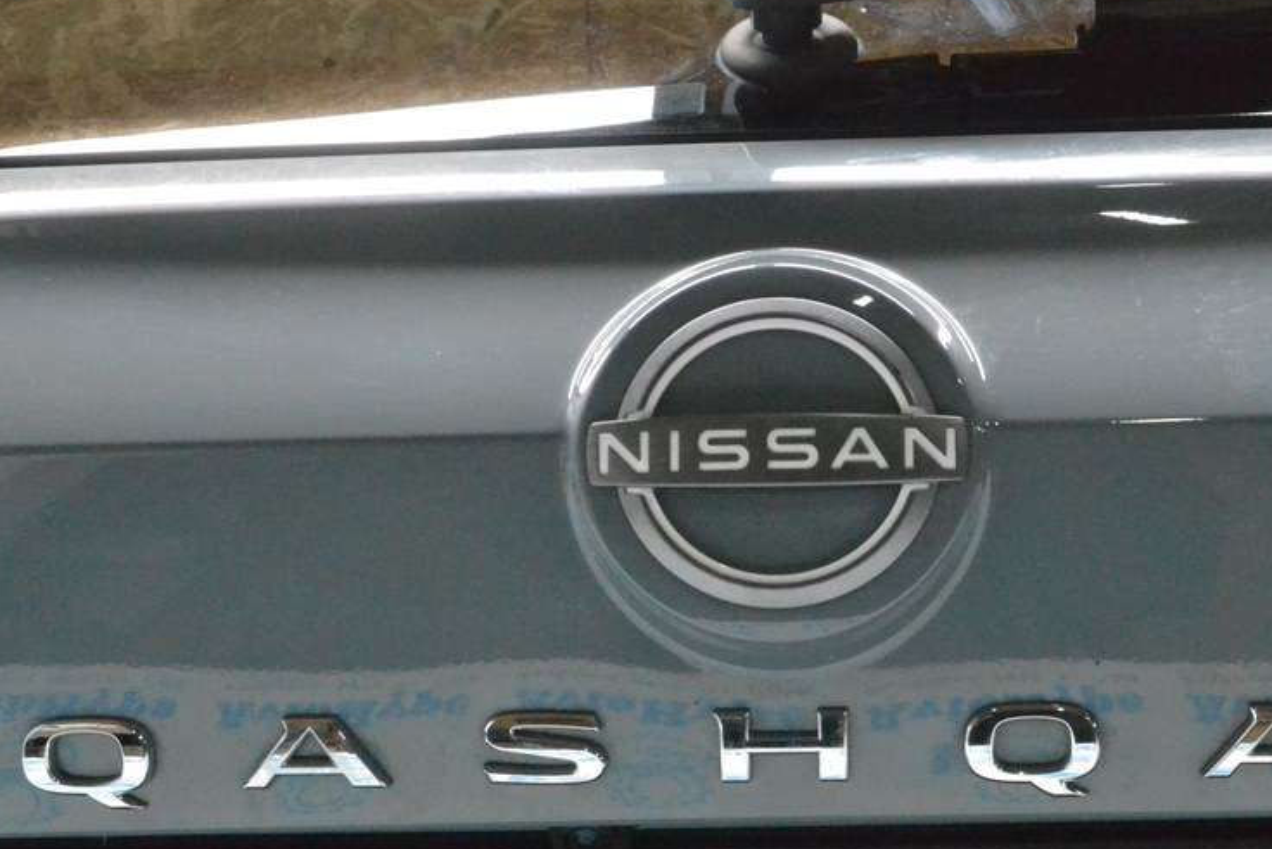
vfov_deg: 19.1
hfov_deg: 28.4
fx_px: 2509
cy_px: 565
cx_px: 788
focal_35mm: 71
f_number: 13
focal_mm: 34
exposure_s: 1/50
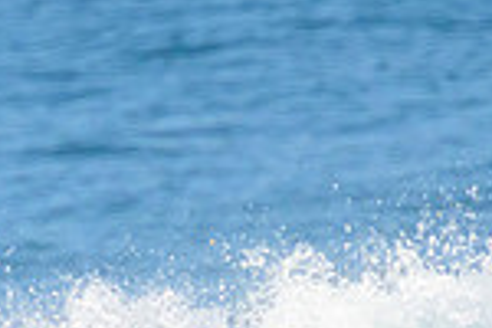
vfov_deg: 0.3
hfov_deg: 0.5
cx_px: -97
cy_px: 501
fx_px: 54430
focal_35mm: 3983
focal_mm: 800
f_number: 11
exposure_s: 1/2000
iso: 1400
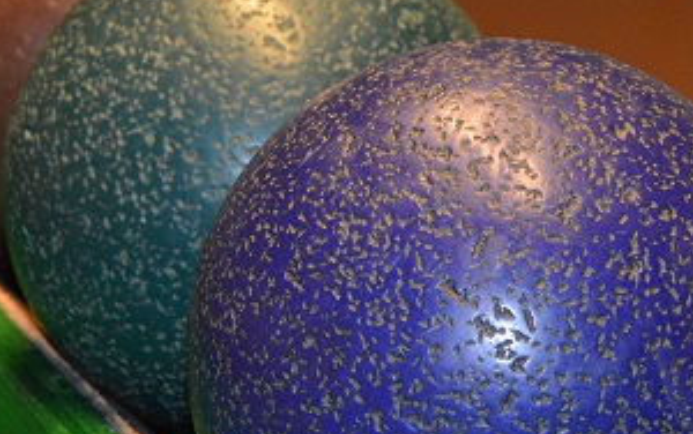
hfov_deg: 14.7
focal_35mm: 142
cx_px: 249
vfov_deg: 9.2
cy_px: 140
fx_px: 2691
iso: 1100
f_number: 4.5
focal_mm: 35
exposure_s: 1/60
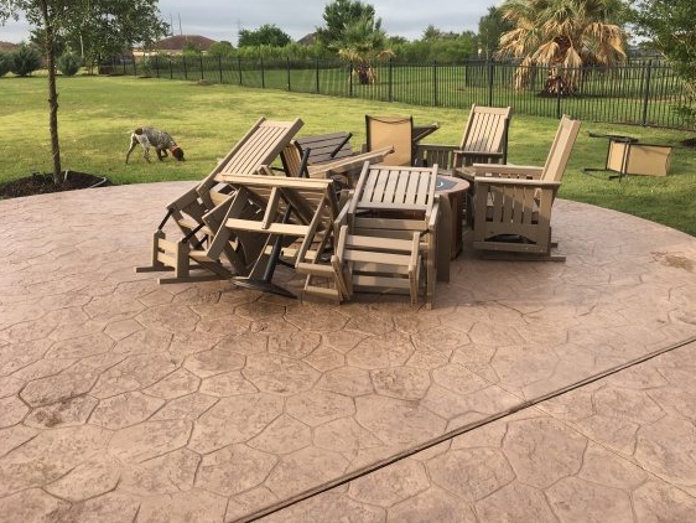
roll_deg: -0.3
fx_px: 664
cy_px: 232
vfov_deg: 42.9
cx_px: 389
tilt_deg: -14.2
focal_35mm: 33
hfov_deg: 55.2
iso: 25
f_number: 2.2
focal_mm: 4.15
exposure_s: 1/368
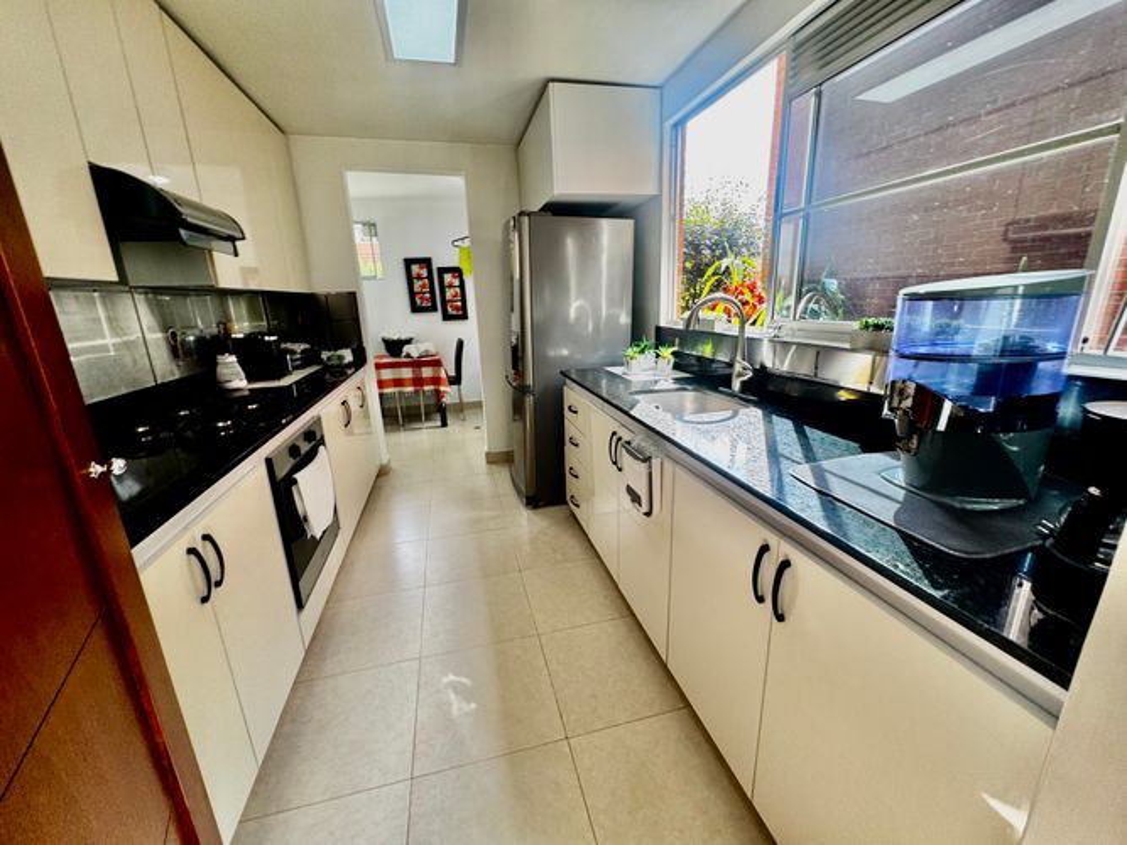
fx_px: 456
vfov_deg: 85.7
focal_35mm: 14
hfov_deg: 102.1
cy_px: 422
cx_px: 564
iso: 50
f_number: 2.2
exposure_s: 1/120
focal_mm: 2.22
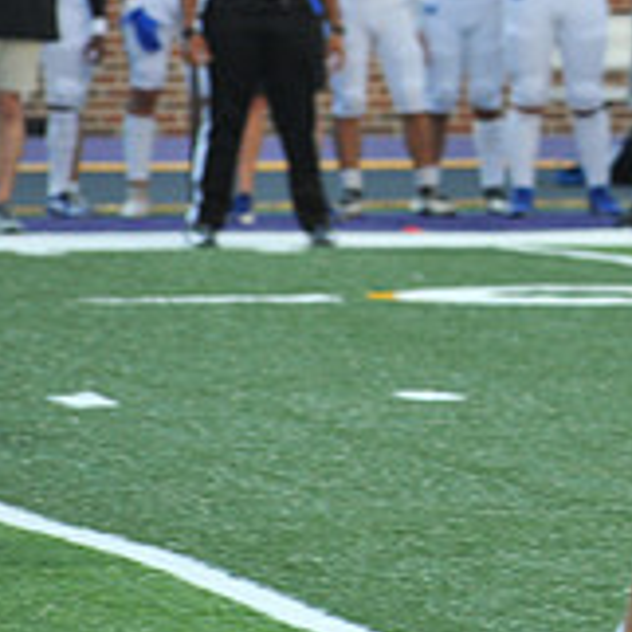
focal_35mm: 612
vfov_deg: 2.9
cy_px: 24
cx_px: 1091
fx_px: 12641
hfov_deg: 2.9
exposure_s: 1/400
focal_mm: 200
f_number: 6.3
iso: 1600
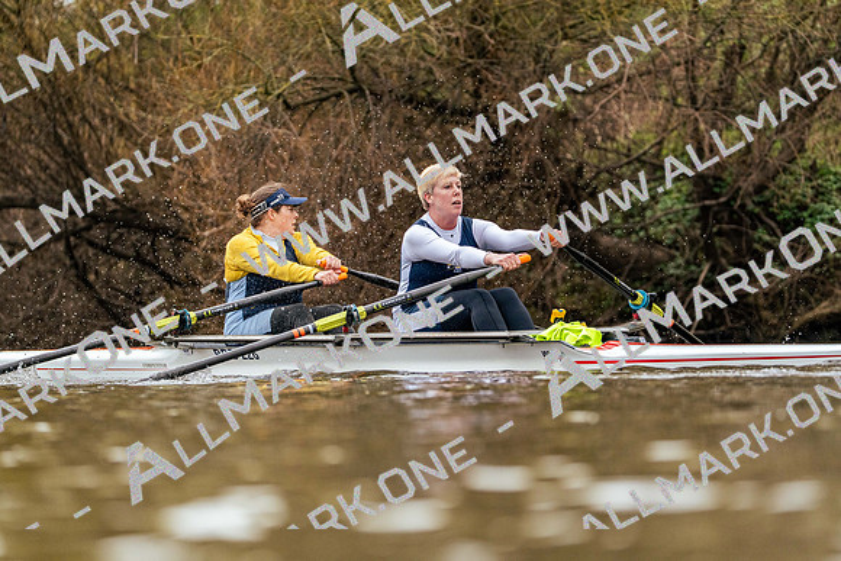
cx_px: 420
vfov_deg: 3.7
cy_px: 280
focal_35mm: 371
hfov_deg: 5.6
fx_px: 8669
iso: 2500
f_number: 6.3
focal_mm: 371
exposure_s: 1/2000
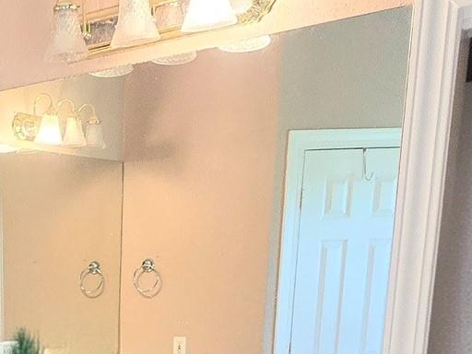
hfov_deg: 32.3
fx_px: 709
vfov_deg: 24.7
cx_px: -52
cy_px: 451
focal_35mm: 52
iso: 200
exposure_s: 1/60
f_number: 2.2
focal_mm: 2.2
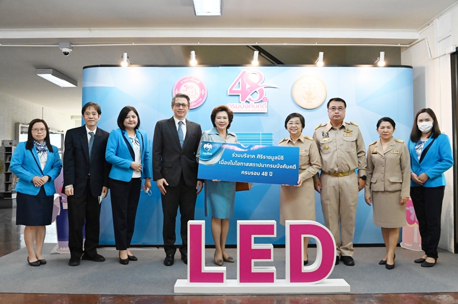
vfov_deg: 41.0
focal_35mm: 32
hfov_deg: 58.8
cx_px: 229
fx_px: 407
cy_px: 152
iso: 8000
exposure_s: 1/200
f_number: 8
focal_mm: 32
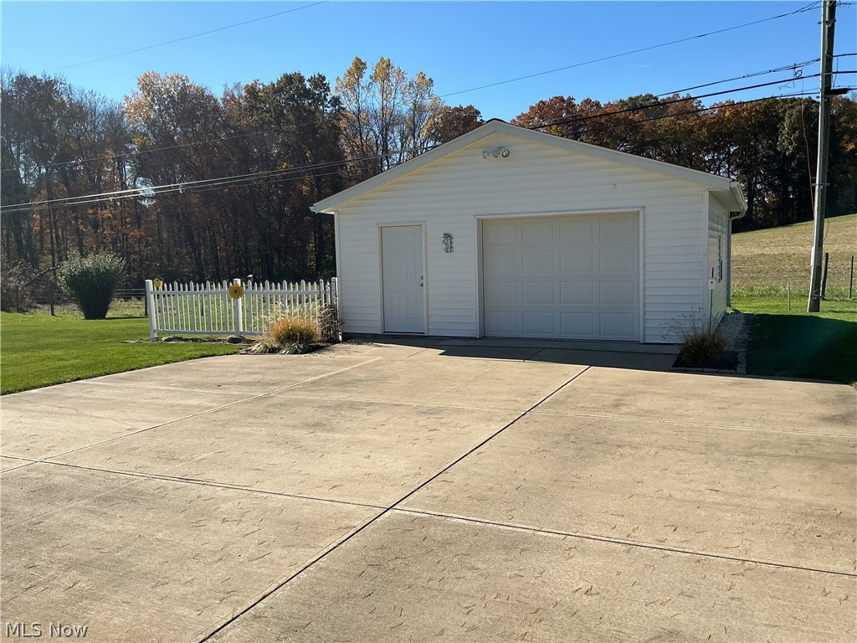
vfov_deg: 48.2
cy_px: 322
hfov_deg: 61.7
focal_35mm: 29
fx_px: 718
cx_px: 428
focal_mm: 3
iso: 25
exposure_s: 1/2320
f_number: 1.8
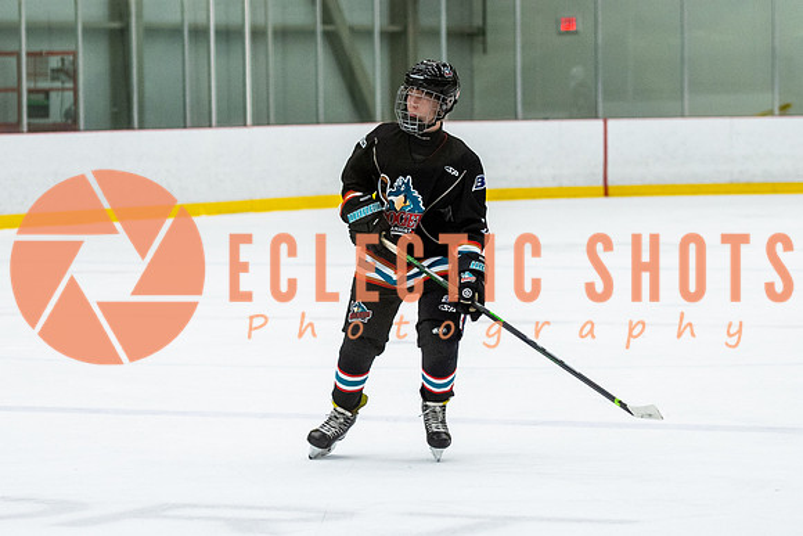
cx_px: 385
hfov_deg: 10.1
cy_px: 240
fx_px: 4528
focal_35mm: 203
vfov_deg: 6.8
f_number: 2.8
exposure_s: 1/640
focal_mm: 92
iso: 1400
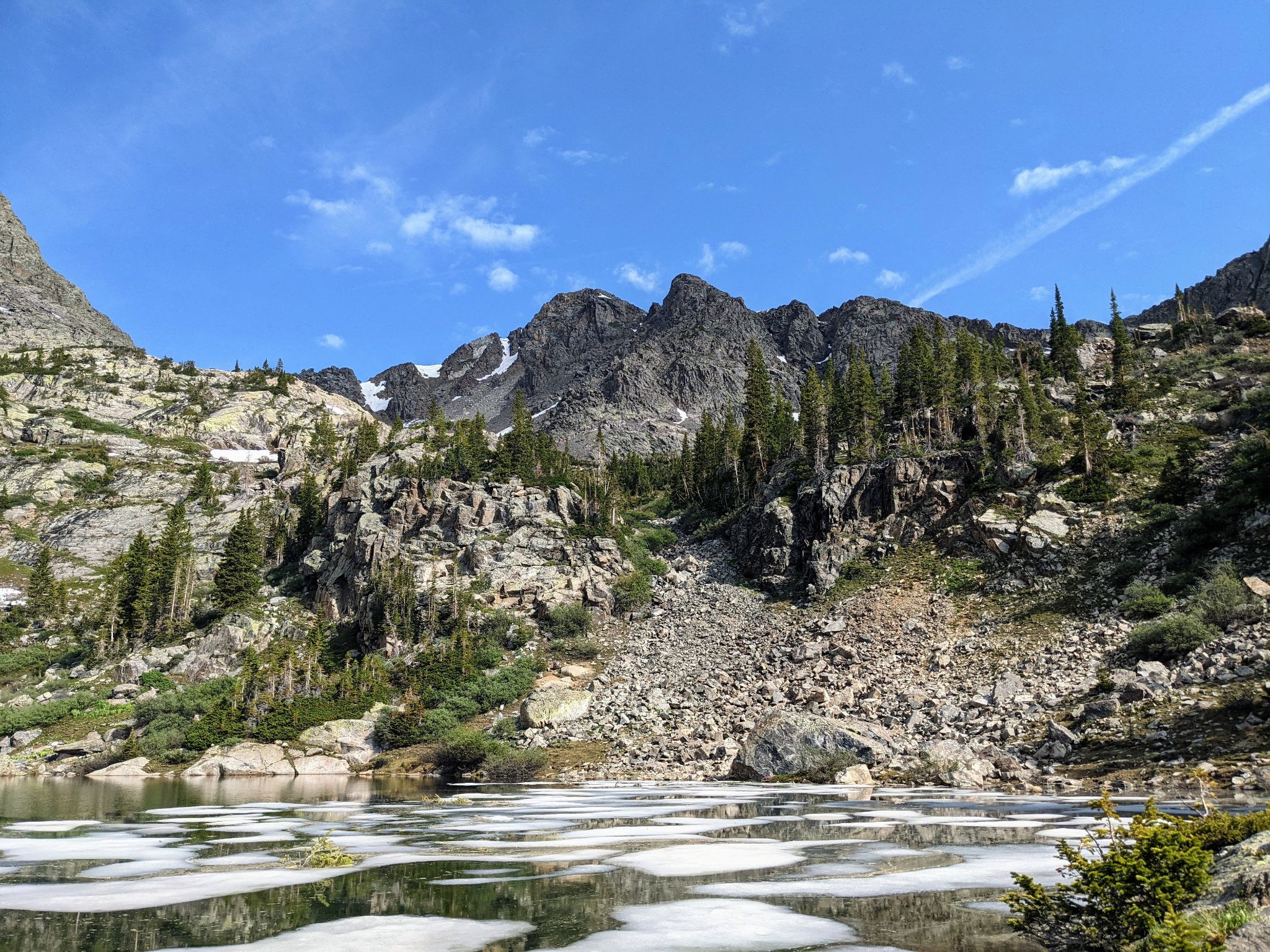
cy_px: 476
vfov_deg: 51.4
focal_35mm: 27
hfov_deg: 65.3
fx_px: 991
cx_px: 635
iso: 58
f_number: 1.73
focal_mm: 4.38
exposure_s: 1/1957
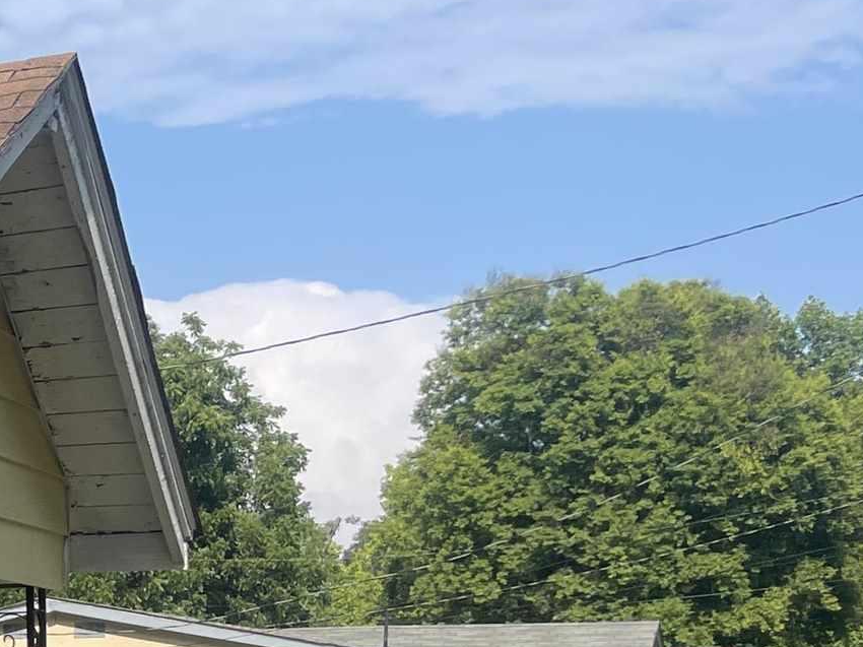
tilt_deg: -1.3
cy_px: 782
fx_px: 2343
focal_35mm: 94
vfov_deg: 15.2
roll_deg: -0.4
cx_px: -652
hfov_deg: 17.3
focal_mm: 4.2
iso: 32
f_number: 1.6
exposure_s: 1/2020
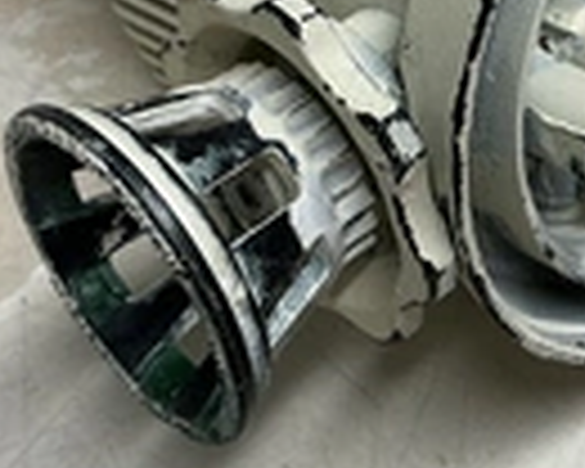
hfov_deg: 22.3
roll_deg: -3.2
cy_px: 27
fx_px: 1454
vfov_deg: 17.9
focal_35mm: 84
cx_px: 495
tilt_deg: -43.0
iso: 32
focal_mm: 3
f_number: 1.8
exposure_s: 1/120
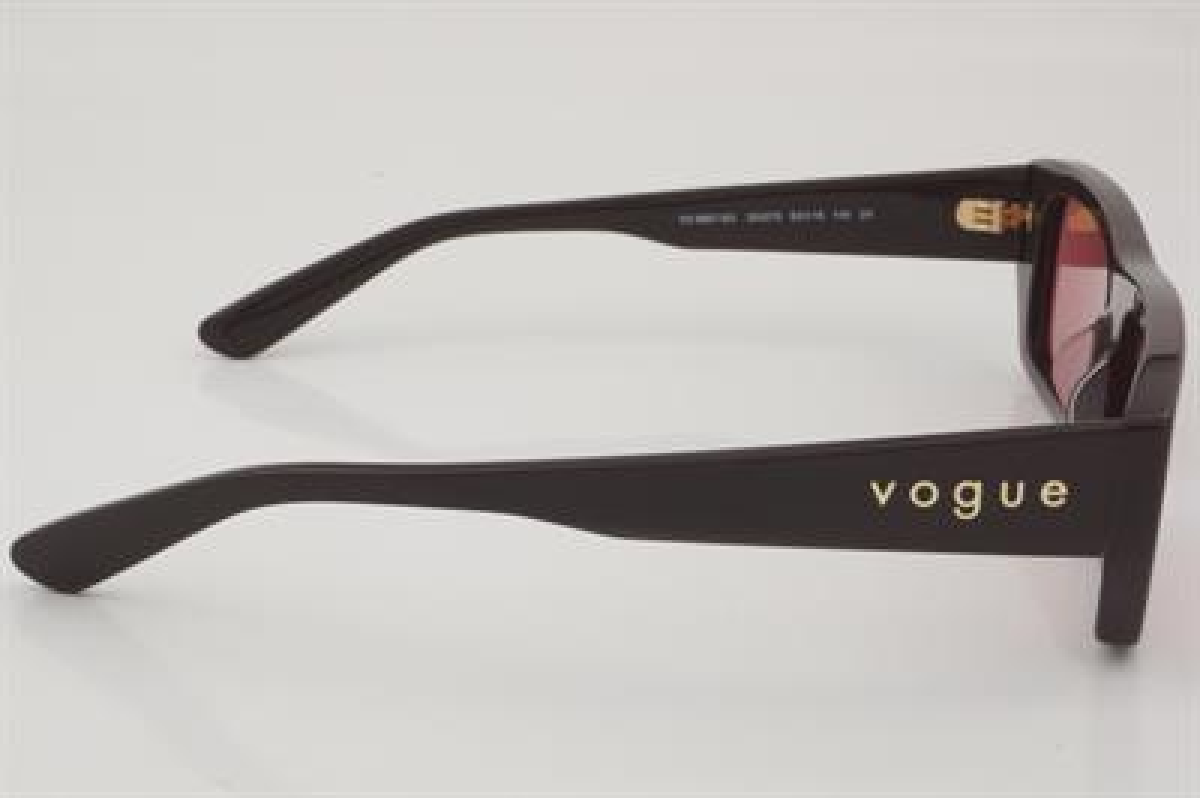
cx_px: 600
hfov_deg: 27.0
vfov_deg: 18.2
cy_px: 399
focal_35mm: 75
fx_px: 2498
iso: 100
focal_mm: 50
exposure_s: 1/3
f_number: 32
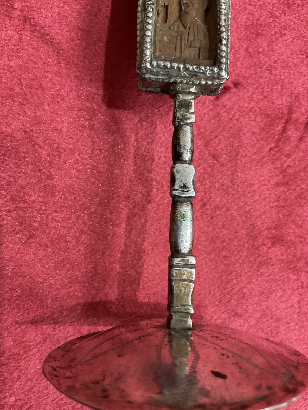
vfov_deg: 61.7
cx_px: 154
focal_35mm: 29
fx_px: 344
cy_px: 205
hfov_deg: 48.2
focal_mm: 3
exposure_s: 1/50
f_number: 1.8
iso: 160
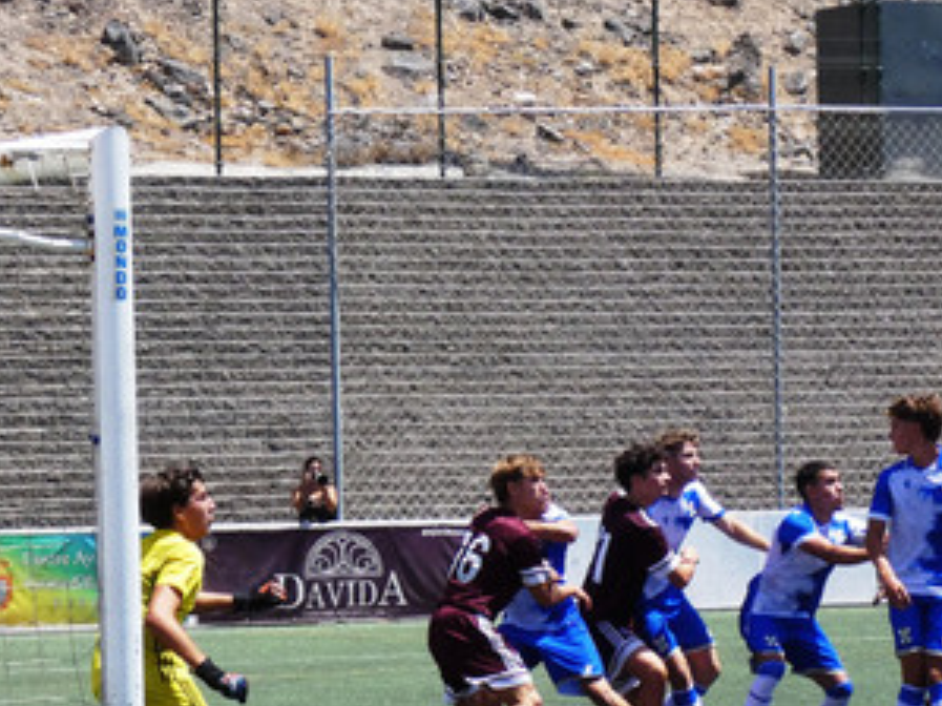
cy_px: 517
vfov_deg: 7.1
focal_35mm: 210
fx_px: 5712
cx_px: 775
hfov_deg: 9.4
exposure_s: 1/1000
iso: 200
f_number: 4.8
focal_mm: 17.5
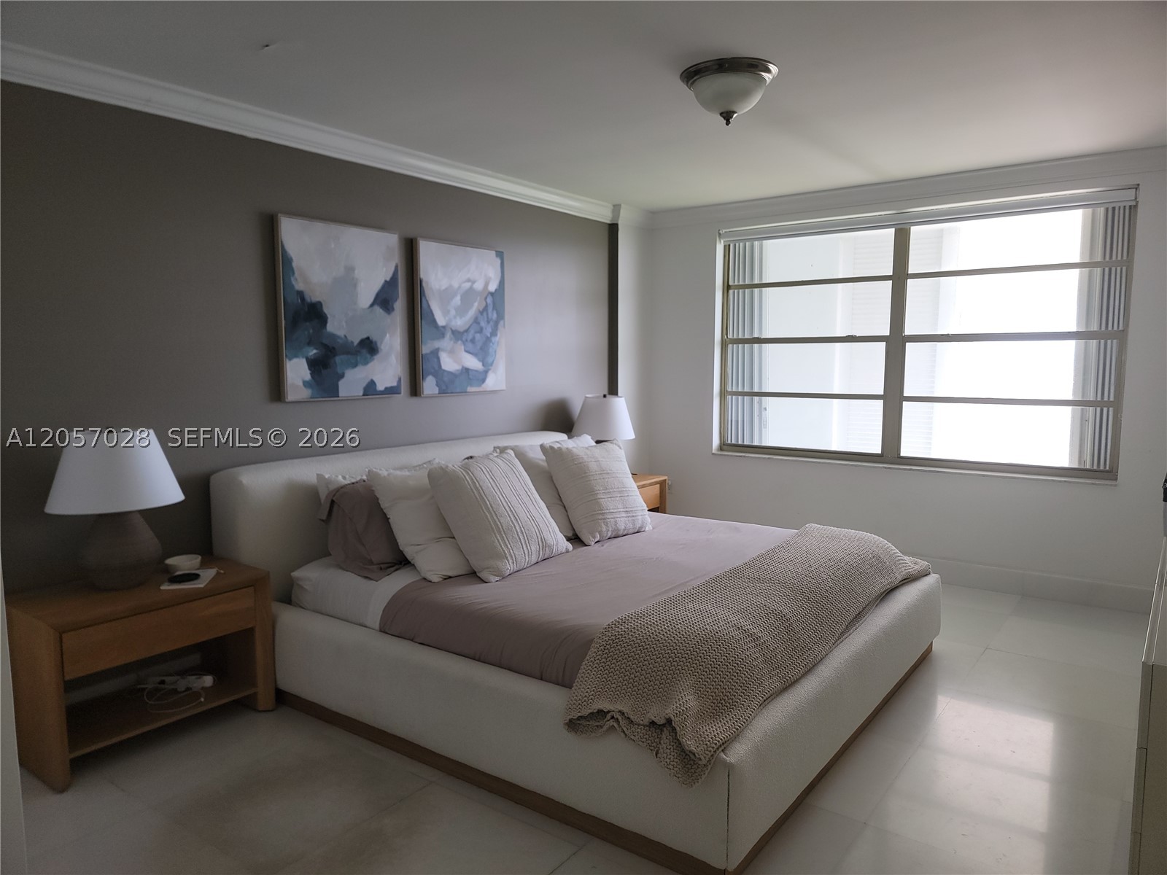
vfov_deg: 56.8
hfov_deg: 71.6
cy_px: 438
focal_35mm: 24
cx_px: 584
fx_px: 809
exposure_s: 1/60
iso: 20
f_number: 1.8
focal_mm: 6.7
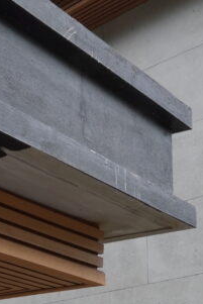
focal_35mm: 87
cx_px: -68
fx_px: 732
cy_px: 347
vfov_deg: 22.0
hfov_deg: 15.0
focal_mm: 17
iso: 250
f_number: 16
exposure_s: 1/40
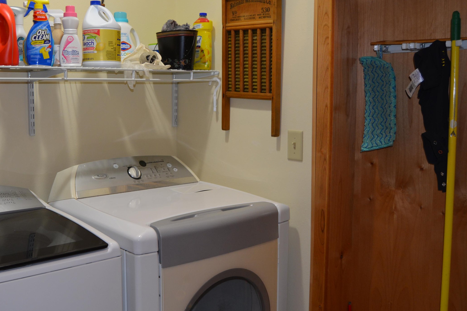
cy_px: 132
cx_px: 174
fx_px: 519
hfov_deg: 48.0
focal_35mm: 40
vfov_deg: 33.3
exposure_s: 1/60
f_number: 3.5
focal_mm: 18
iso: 450
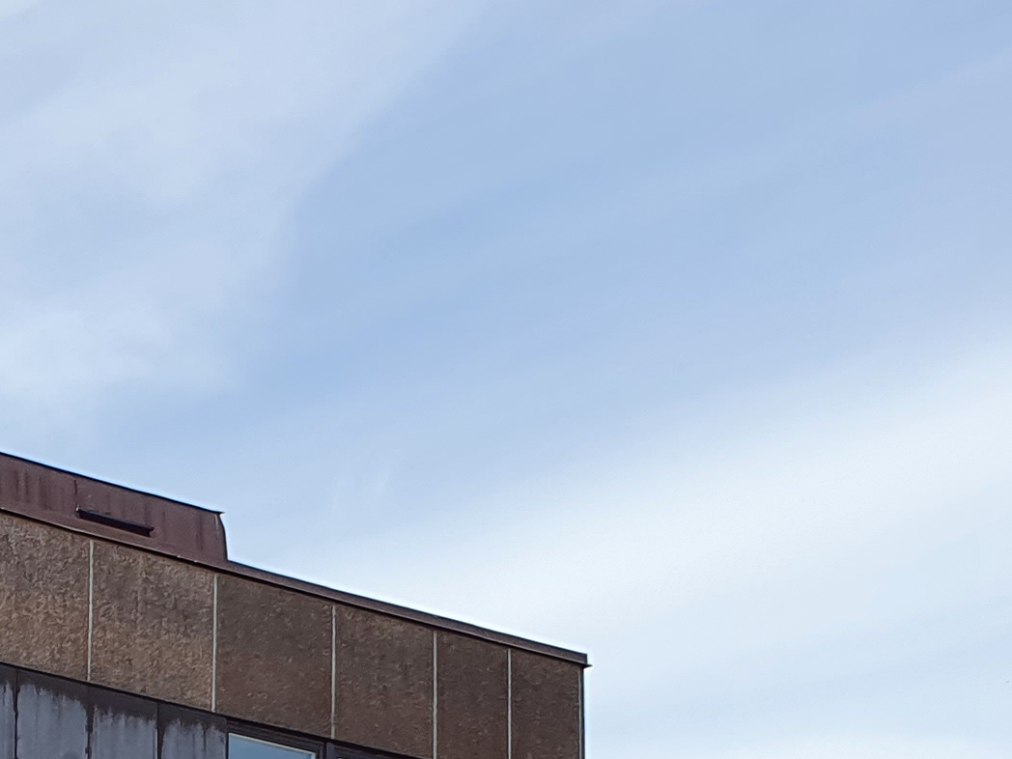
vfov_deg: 14.0
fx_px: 2924
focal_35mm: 100
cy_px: 1106
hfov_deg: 18.8
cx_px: -117
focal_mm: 4.32
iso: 50
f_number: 2.4
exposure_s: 1/1320
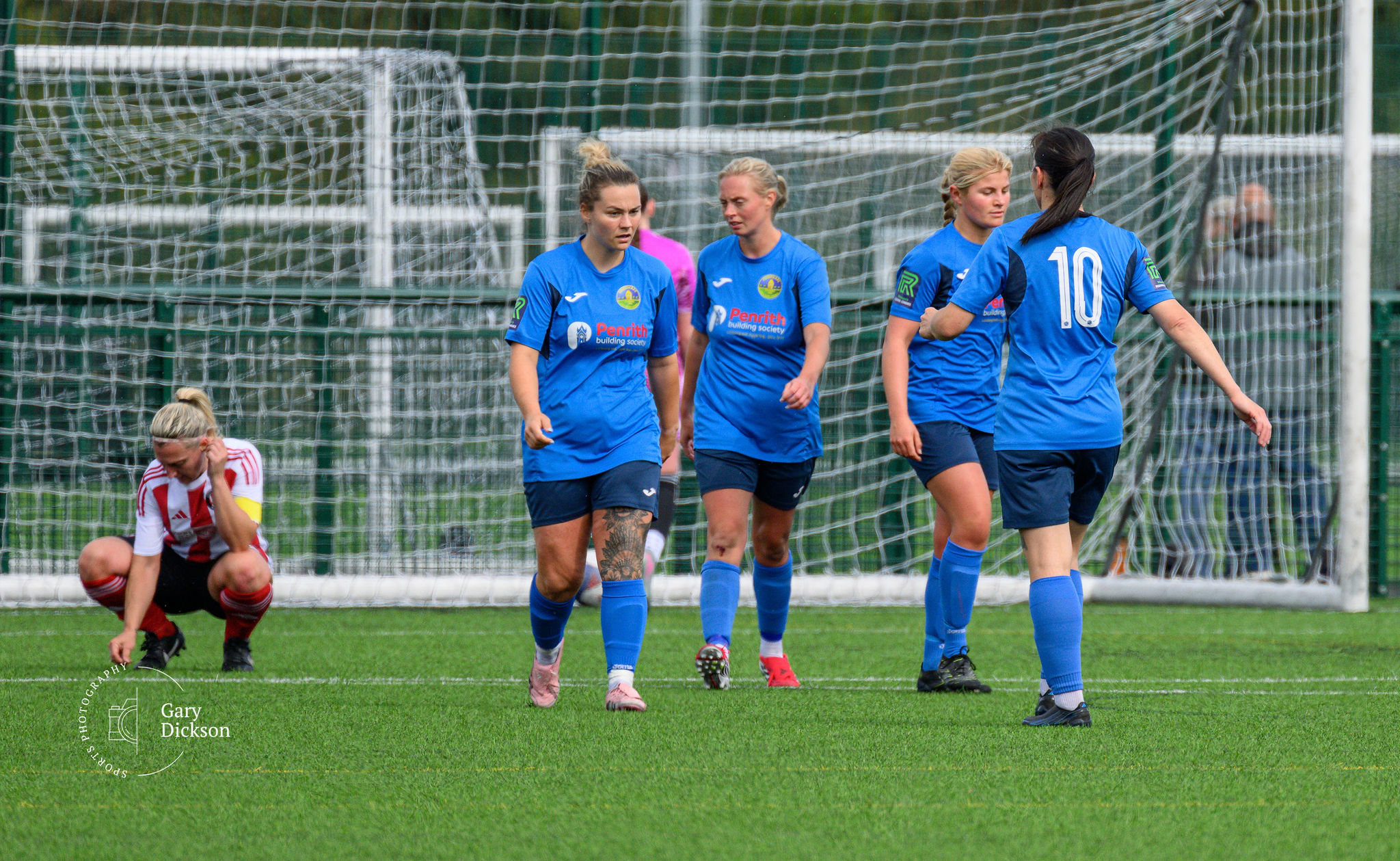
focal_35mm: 700
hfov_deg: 3.0
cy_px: 266
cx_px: 1035
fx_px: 26573
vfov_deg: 1.9
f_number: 5.6
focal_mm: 400
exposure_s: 1/1600
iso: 720
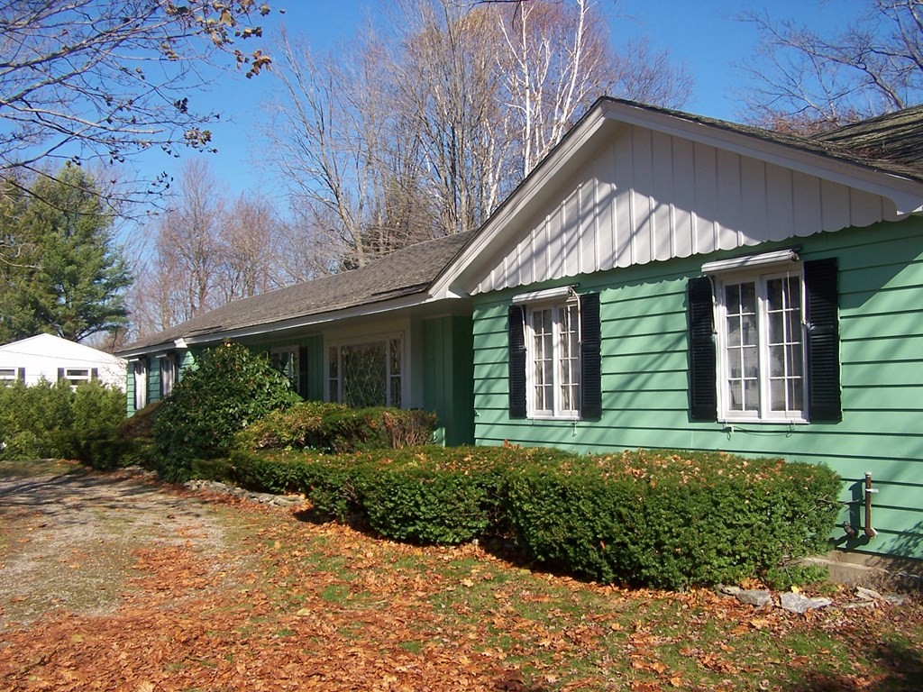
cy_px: 346
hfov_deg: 49.0
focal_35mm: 38
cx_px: 462
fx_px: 1013
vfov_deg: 37.7
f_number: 4
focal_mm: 6.3
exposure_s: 1/500
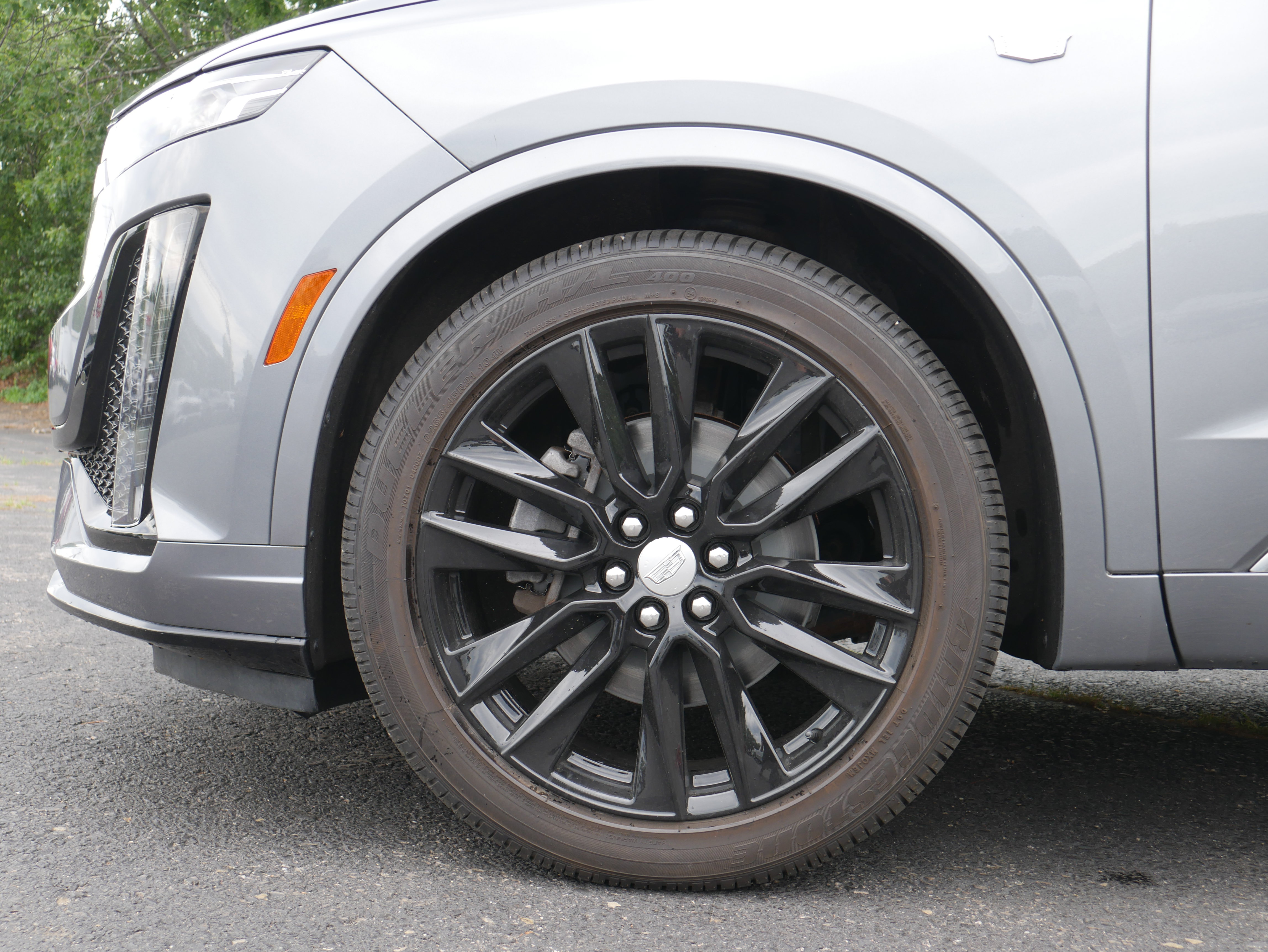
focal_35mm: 48
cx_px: 634
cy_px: 476
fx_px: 1759
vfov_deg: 30.3
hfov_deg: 39.6
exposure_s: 1/100
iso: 200
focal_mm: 24
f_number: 5.2
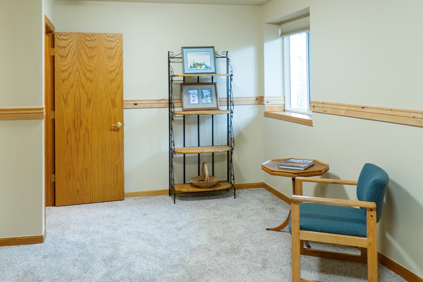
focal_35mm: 34
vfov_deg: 37.8
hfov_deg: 55.5
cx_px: 178
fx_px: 399
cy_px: 67
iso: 125
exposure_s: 1/10
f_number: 3.2
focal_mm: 17
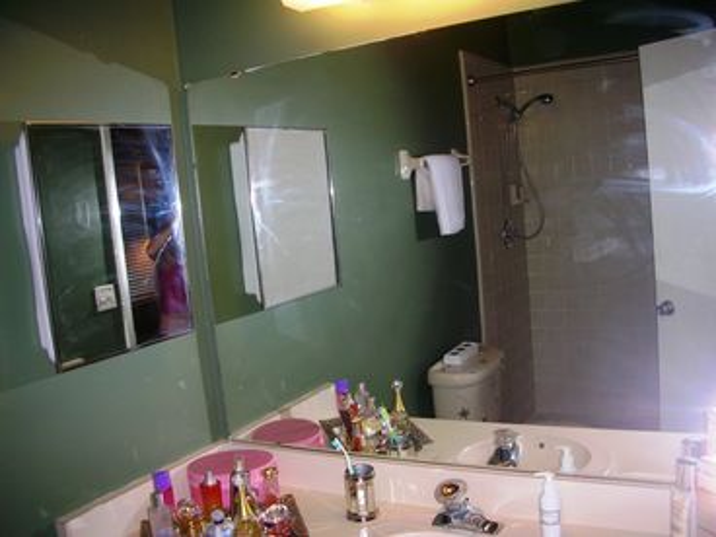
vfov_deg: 40.7
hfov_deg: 52.6
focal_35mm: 35
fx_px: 724
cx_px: 358
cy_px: 268
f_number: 3
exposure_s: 1/60.1
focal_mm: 5.8
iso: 50
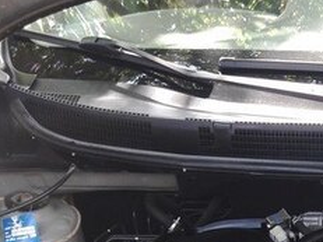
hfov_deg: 23.1
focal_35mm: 80
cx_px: 345
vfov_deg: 17.5
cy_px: 296
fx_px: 746
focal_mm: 3.7
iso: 64
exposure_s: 1/33
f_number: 1.9
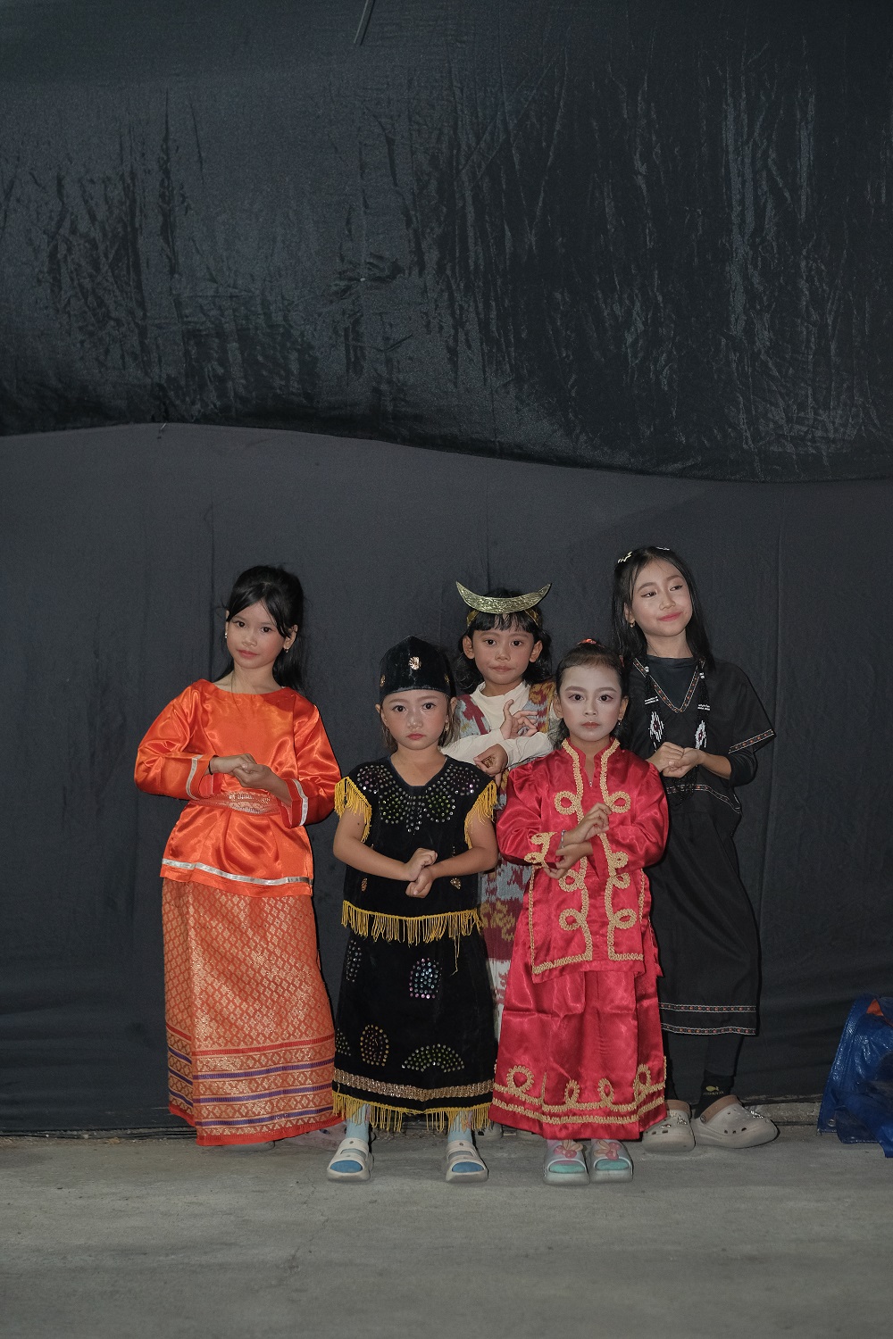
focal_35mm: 84
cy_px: 670
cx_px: 446
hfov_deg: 16.3
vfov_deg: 24.2
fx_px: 3125
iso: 1600
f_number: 2
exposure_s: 1/160
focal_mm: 56
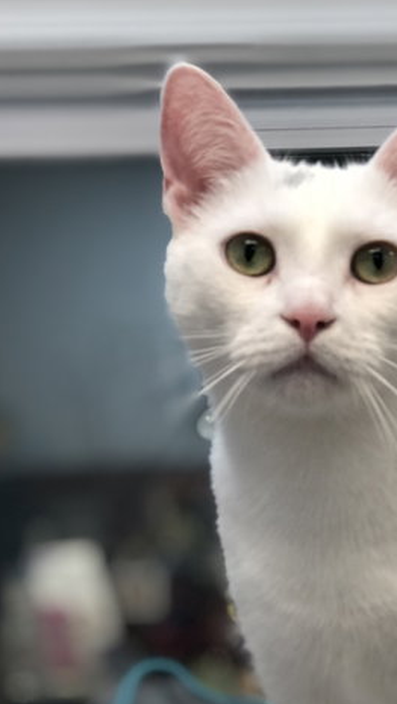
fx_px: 1663
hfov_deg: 13.5
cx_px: 352
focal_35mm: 89
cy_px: 466
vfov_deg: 23.8
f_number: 2.8
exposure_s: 1/30
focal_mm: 6.6
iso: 80
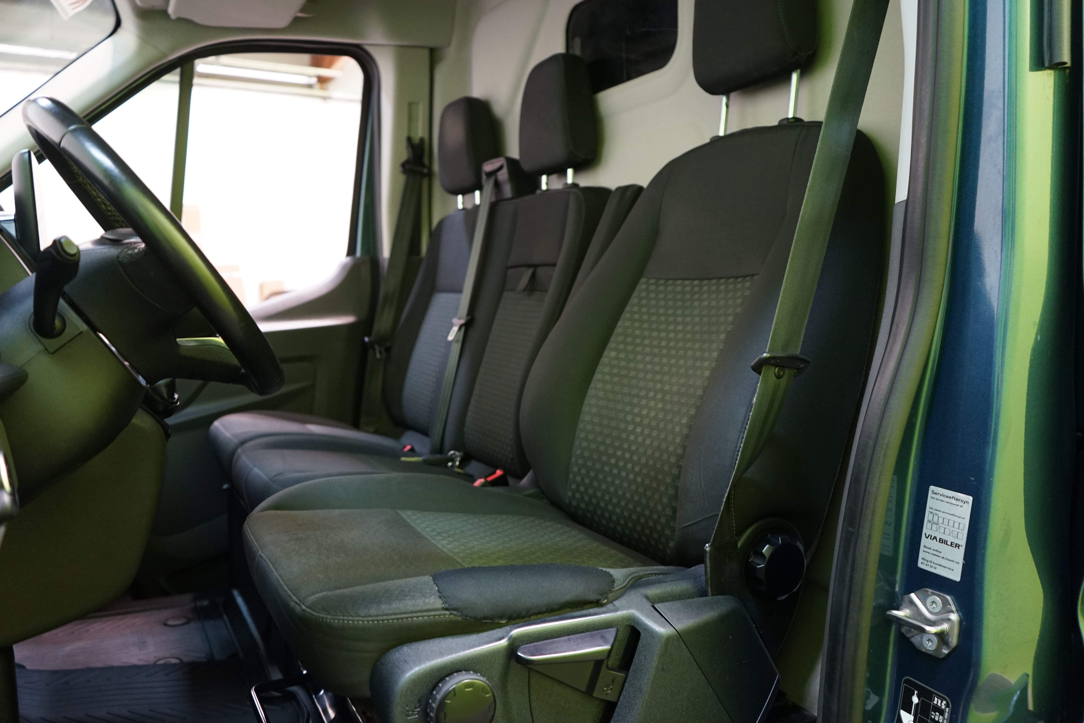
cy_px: 362
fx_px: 843
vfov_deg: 46.4
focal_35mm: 28
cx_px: 542
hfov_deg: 65.5
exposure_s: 1/30
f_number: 3.5
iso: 1600
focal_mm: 28
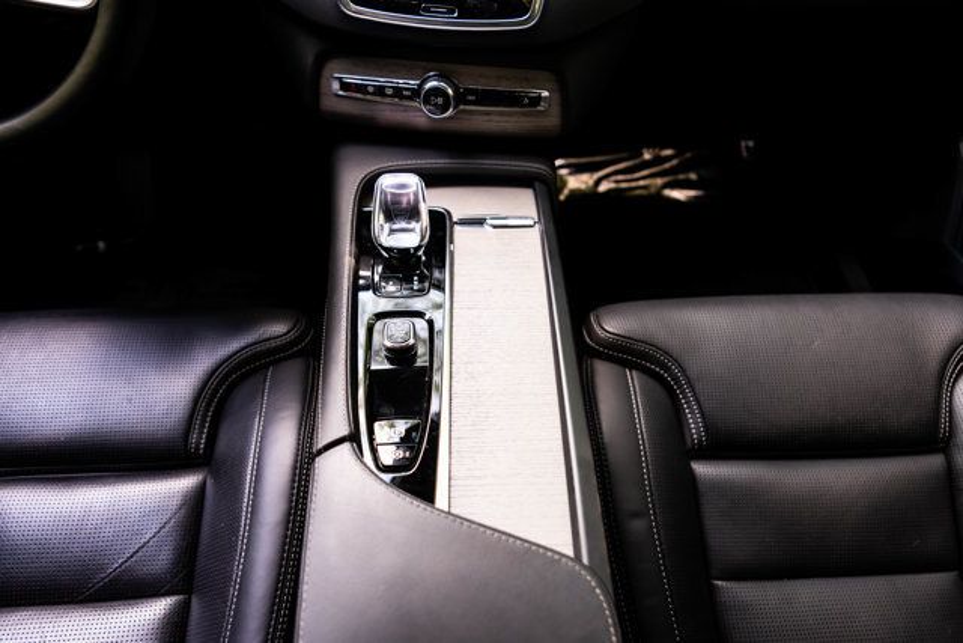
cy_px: 322
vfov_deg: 53.2
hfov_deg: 73.7
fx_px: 642
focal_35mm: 24
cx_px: 482
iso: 1000
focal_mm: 24
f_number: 2.8
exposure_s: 1/200
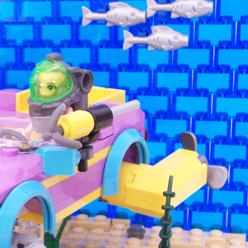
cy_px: 187
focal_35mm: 109
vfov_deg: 15.9
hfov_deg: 15.5
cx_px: -29
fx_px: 883
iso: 400
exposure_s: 1/8
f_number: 4.5
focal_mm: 8.5
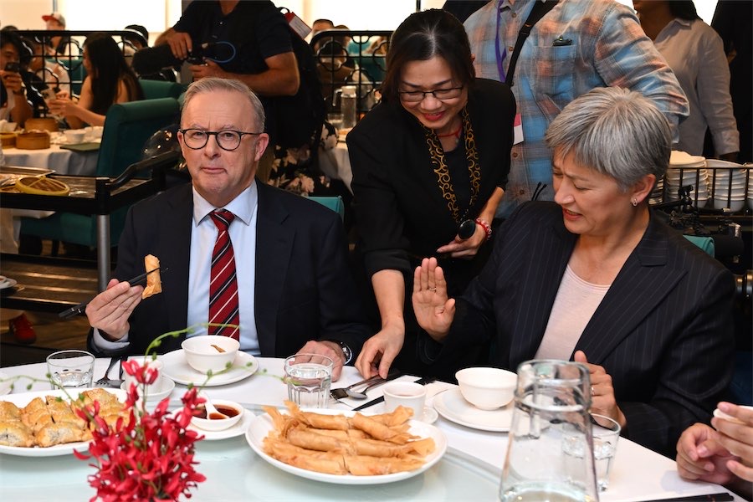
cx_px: 376
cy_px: 251
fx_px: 627
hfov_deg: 61.9
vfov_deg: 43.6
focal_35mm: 30
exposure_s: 1/250
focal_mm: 30
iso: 1250
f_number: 4
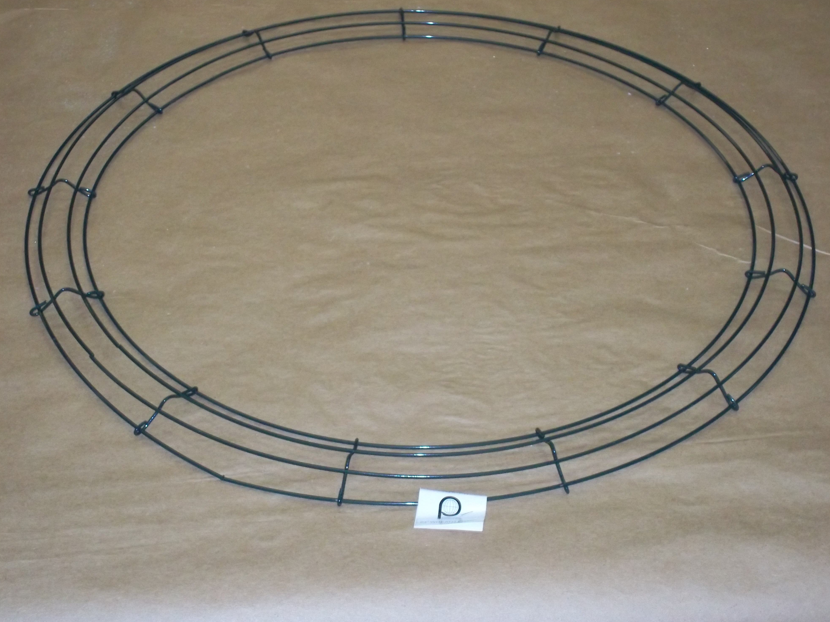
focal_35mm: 71
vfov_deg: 20.7
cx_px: 418
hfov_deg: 27.4
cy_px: 310
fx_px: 1702
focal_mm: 12.5
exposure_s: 1/50
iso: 320
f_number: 4.4
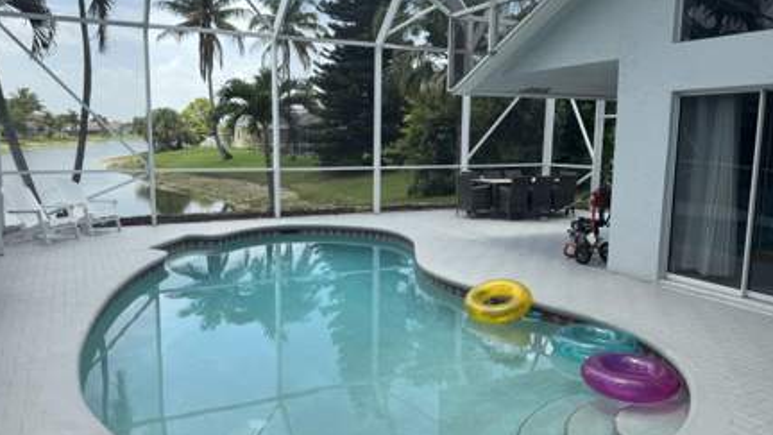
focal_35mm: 29
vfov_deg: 40.2
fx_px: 594
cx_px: 376
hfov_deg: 66.1
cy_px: 219
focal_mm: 6.76
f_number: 1.78
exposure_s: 1/1311
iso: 80
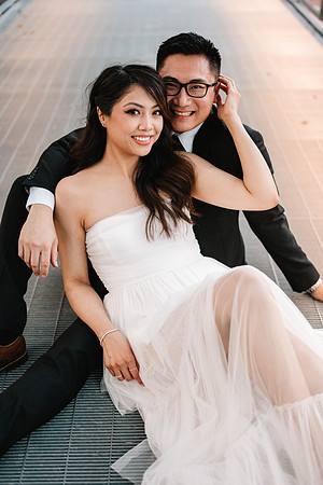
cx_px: 162
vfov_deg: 39.6
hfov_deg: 27.0
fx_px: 673
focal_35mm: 50
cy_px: 242
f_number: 2
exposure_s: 1/250
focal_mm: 50
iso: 3200
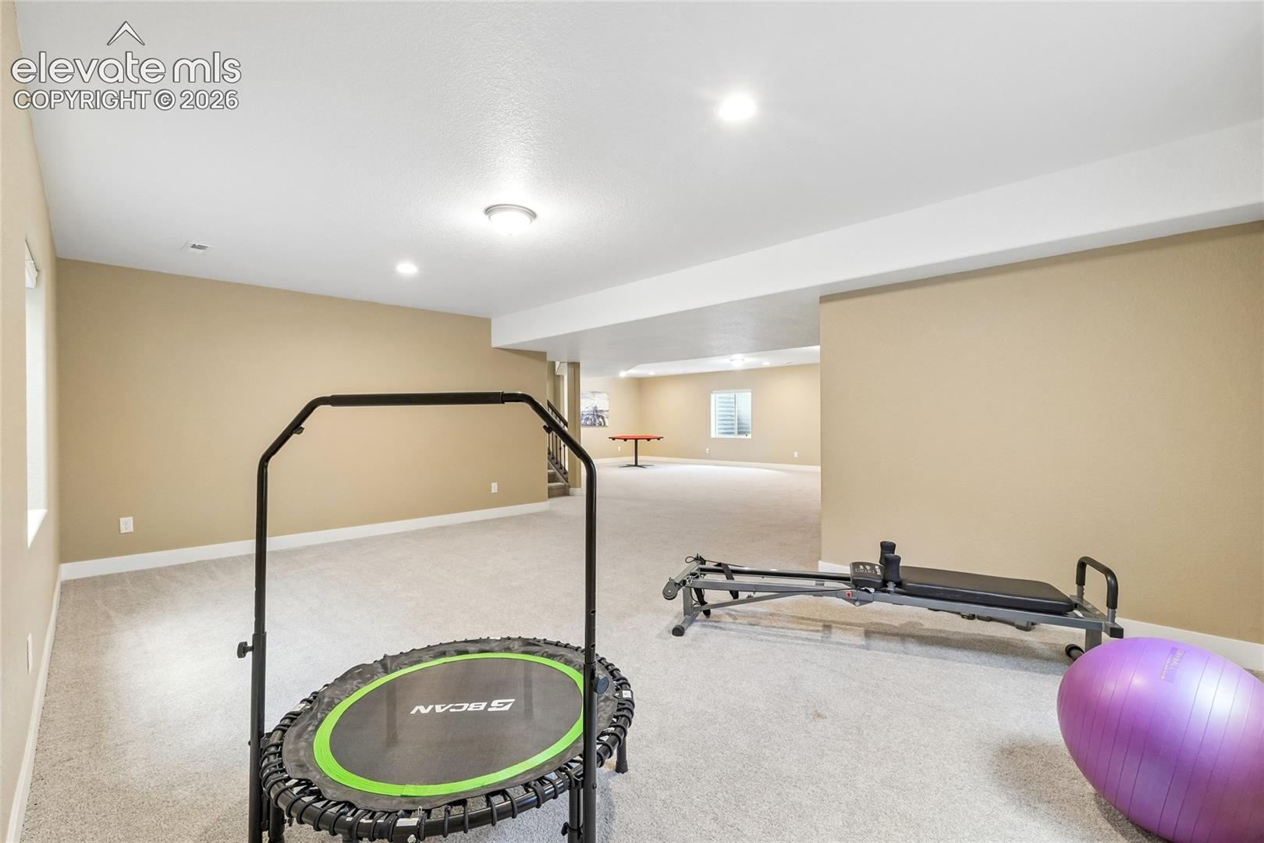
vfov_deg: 77.3
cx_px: 632
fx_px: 527
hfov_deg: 100.4
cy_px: 422
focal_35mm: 15
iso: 800
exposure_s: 1/3.33
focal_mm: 10
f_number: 8
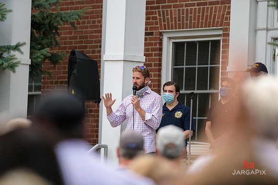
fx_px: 1545
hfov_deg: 10.3
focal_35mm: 200
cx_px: 139
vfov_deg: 6.9
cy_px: 92
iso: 200
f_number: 3.2
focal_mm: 200
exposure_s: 1/200
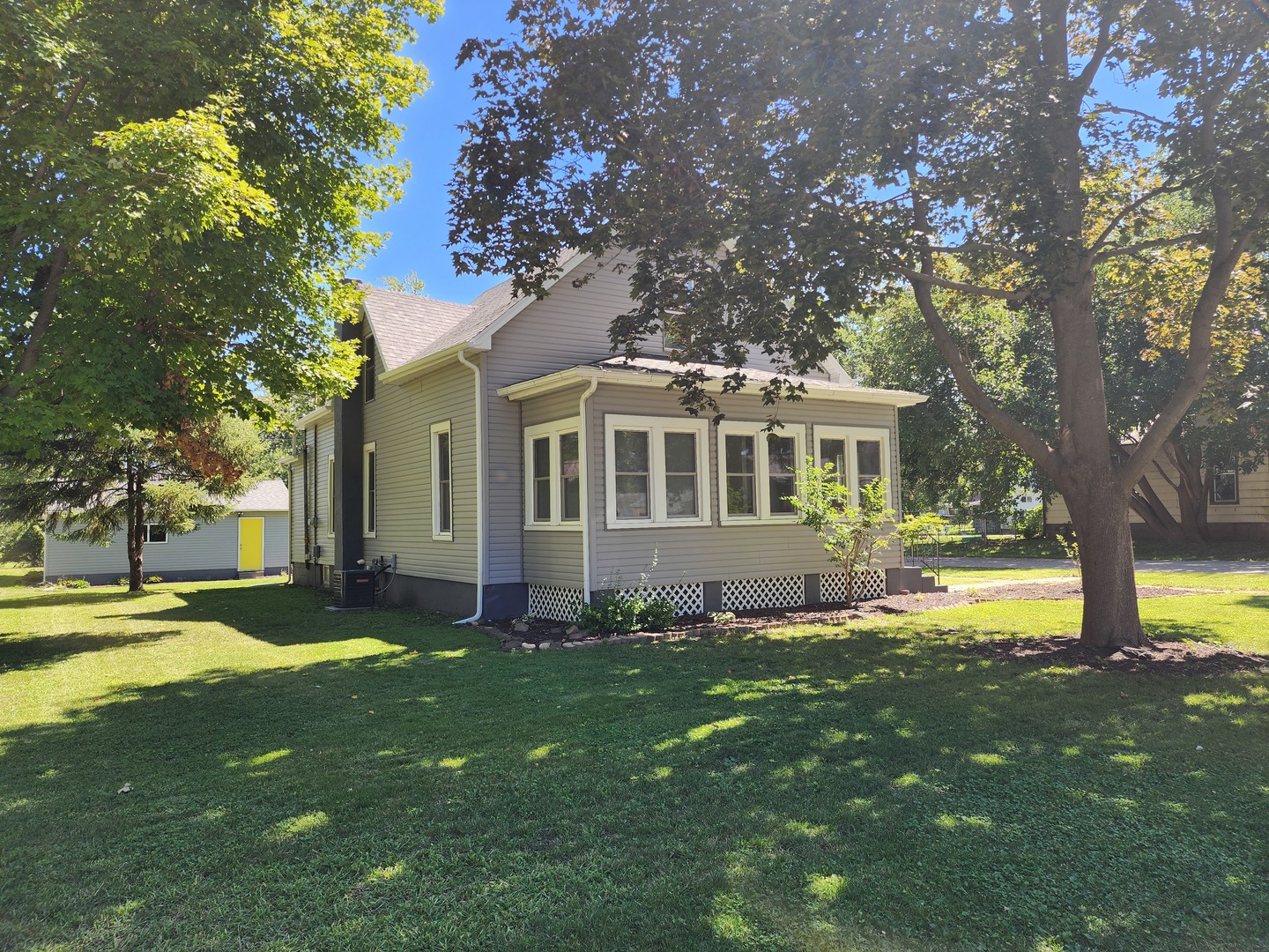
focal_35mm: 23
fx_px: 843
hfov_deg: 73.9
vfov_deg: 58.9
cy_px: 476
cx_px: 634
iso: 12
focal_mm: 6.4
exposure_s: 1/228
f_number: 1.8
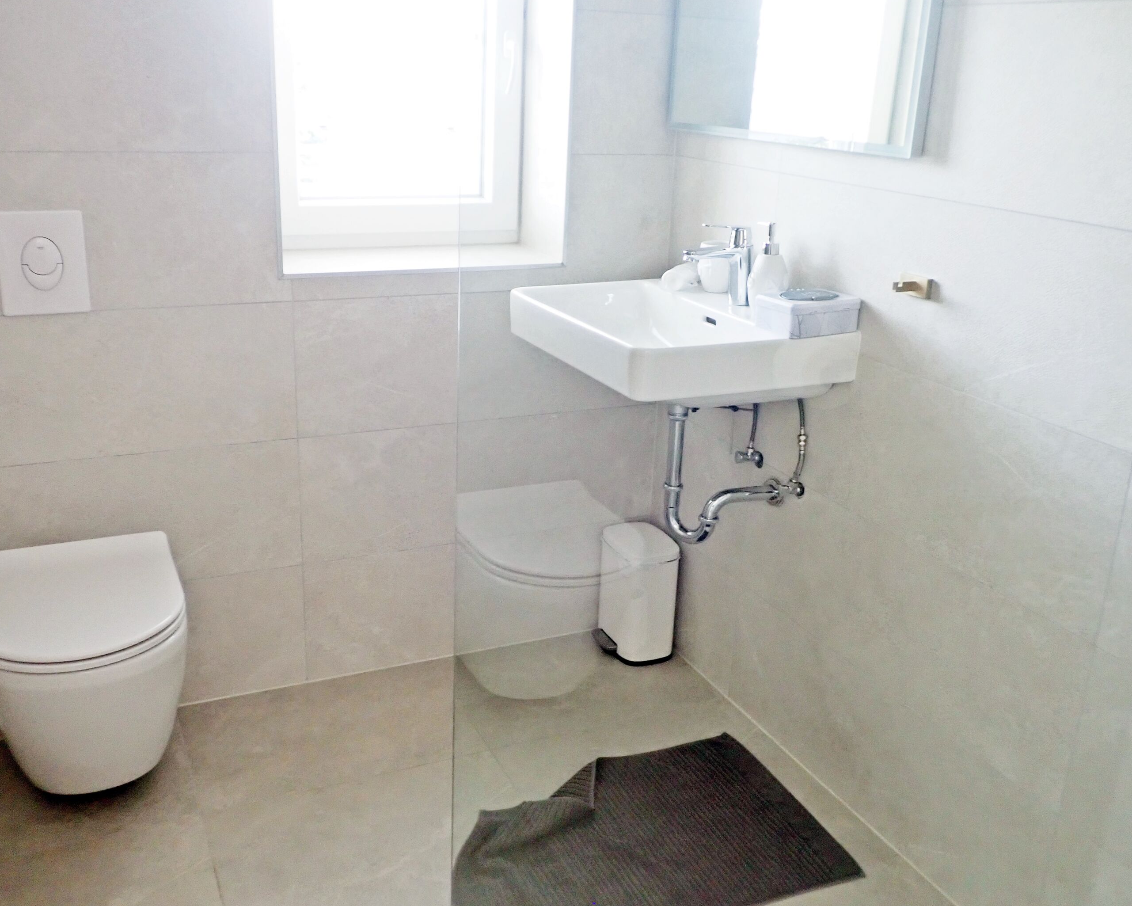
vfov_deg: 45.8
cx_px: 562
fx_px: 1072
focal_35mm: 32
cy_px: 445
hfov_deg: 55.7
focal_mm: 5.5
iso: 250
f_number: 2.3
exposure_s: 1/30
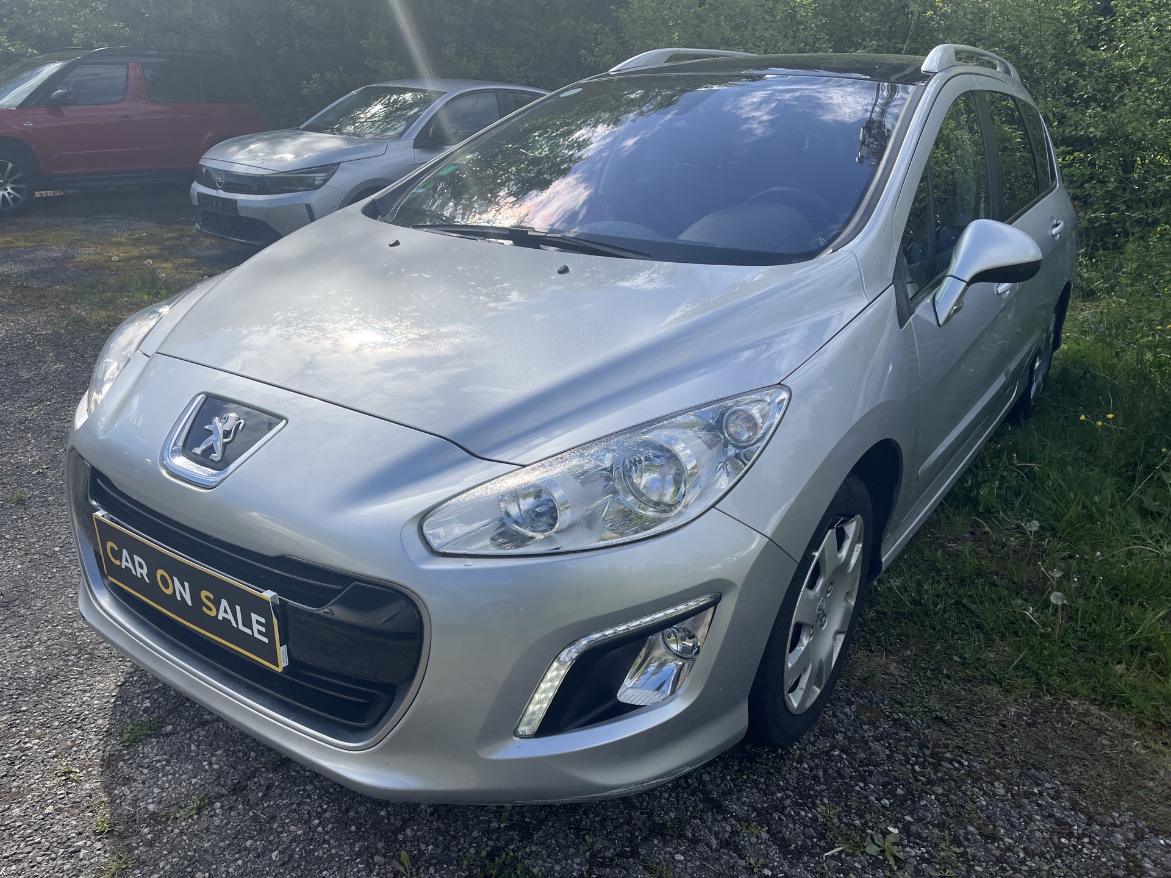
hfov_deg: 67.3
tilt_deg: -17.6
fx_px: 880
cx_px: 586
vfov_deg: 53.1
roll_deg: -1.3
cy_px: 439
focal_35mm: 26
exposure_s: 1/3049
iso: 50
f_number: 1.6
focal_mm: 5.1
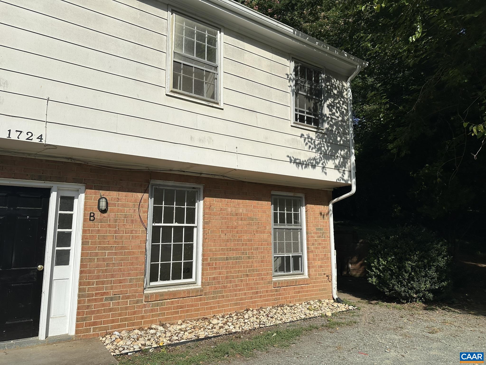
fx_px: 337
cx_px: 243
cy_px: 182
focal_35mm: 24
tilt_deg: +8.7
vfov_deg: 56.8
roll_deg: -0.5
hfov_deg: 71.6
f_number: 1.78
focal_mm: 6.86
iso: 80
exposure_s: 1/8929
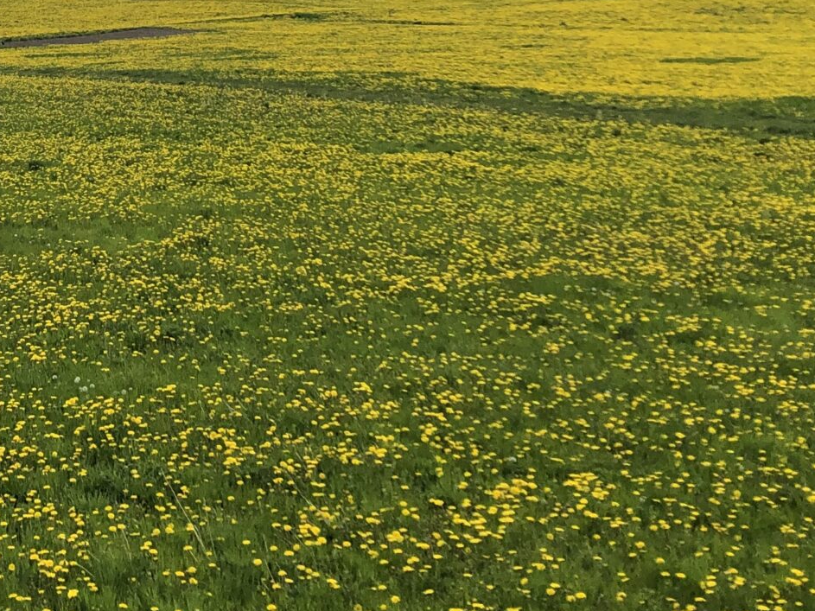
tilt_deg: -0.1
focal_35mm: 76
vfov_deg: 18.7
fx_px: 1789
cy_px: -50
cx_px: 103
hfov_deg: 25.0
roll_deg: -1.6
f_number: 1.8
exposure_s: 1/1656
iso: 20
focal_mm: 3.99
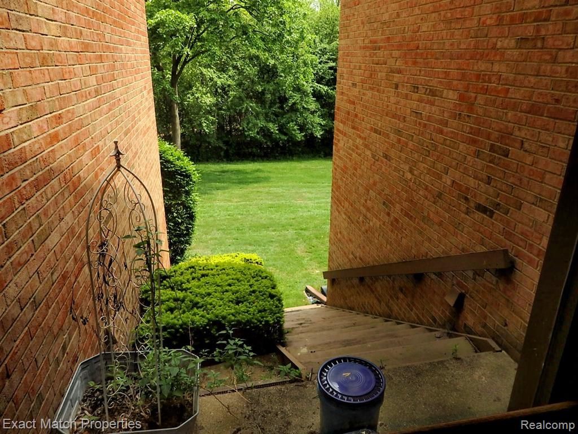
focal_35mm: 25
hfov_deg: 69.4
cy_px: 217
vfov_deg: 54.9
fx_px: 417
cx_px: 289
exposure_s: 1/500
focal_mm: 4.5
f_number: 3
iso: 125
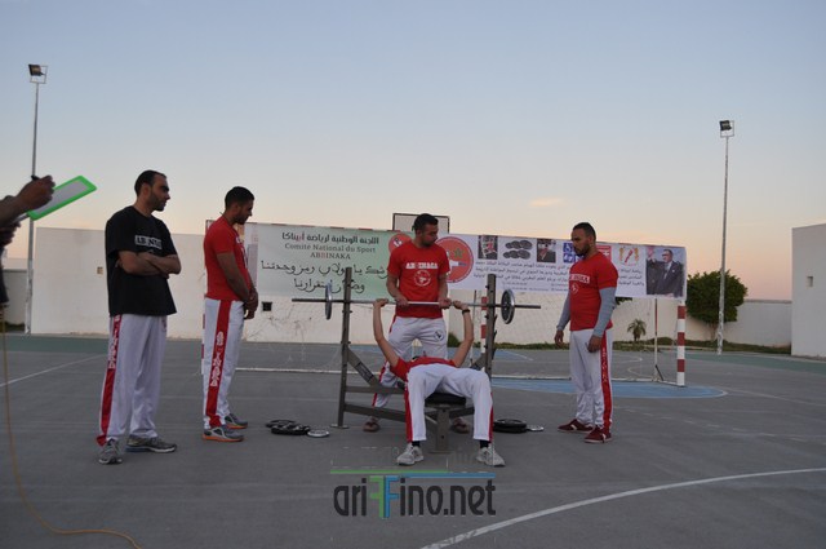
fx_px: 791
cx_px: 413
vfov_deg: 38.3
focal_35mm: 34
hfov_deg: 55.2
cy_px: 274
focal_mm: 23
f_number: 5.6
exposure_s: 1/125
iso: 250
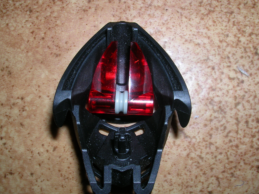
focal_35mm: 38
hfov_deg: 49.0
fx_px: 284
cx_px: 130
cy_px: 97
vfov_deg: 37.7
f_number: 5.6
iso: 50
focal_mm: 5.8
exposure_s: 1/60.1
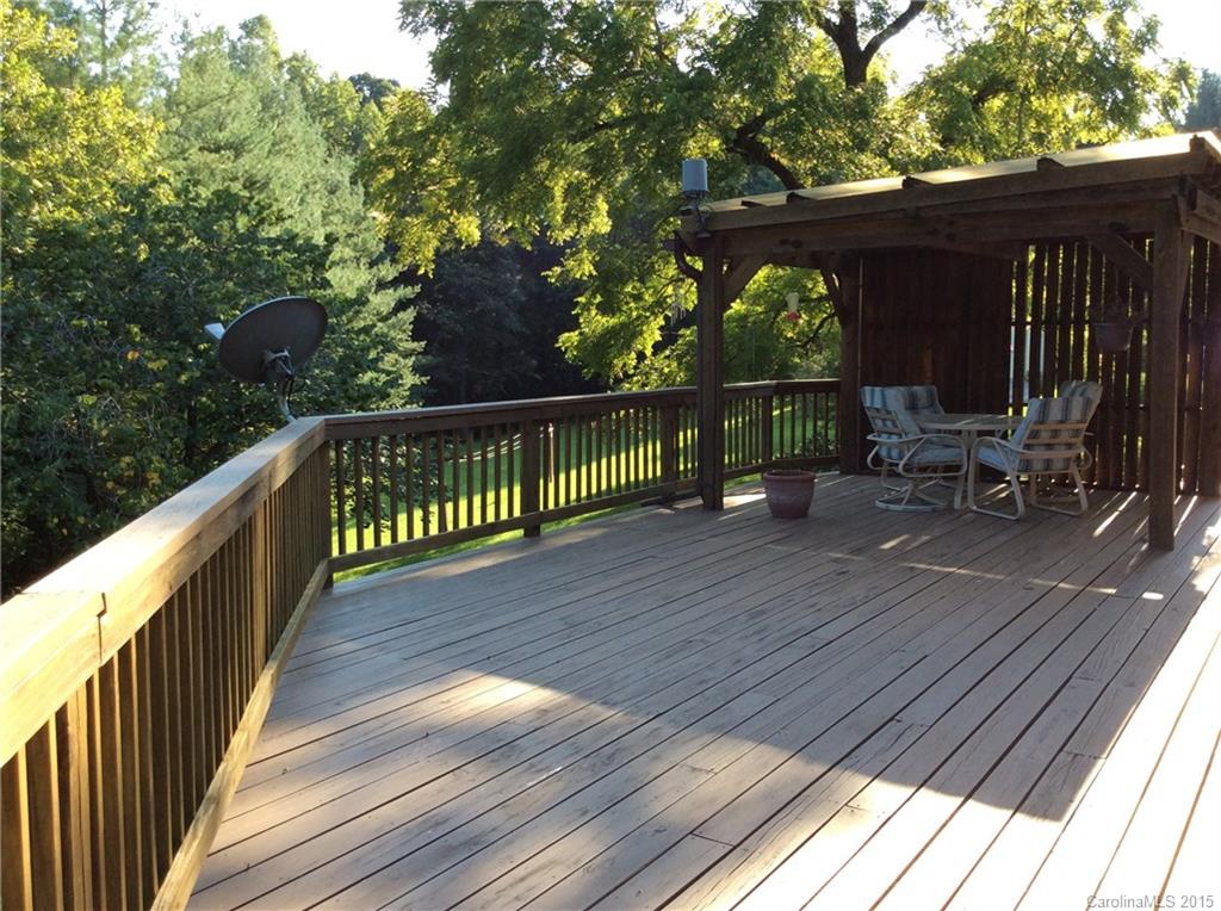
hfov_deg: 56.9
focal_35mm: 32
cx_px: 610
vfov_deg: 44.0
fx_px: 1127
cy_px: 456
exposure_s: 1/244
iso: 32
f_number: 2.4
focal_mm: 3.3
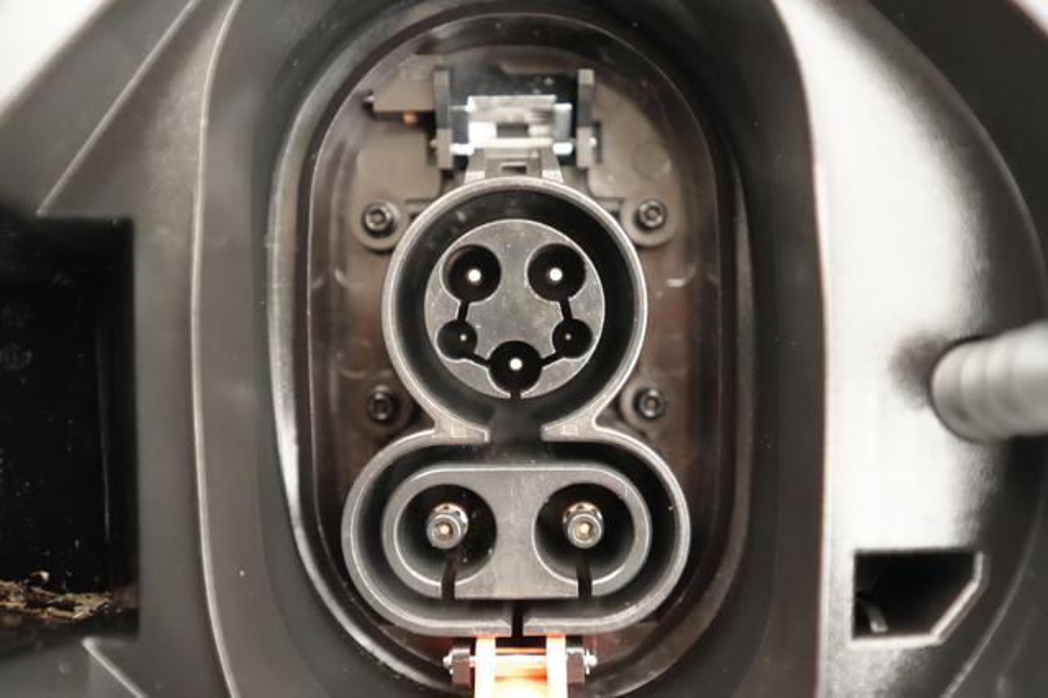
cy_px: 349
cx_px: 524
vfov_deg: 46.4
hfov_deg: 65.5
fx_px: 815
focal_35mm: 28
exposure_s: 1/13
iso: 12800
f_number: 2.8
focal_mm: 28
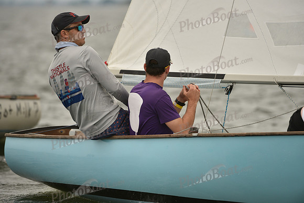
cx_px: 152
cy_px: 102
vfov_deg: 3.4
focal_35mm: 400
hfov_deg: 5.2
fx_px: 3378
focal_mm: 400
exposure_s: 1/2000
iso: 320
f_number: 5
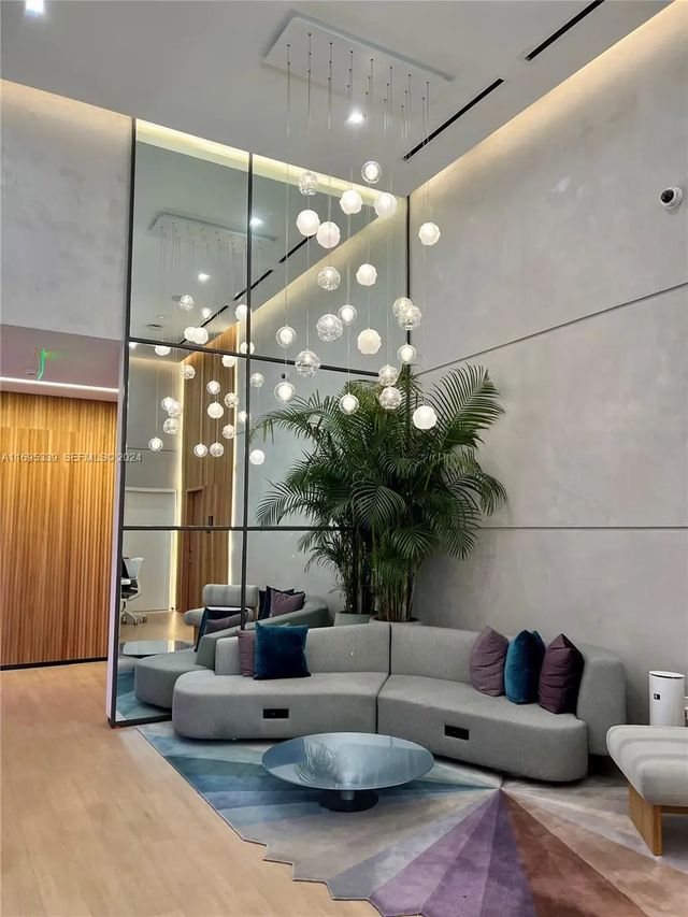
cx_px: 344
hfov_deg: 53.1
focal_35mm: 26
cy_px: 458
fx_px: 689
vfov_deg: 67.3
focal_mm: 5.7
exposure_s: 1/120
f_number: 1.5
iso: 125
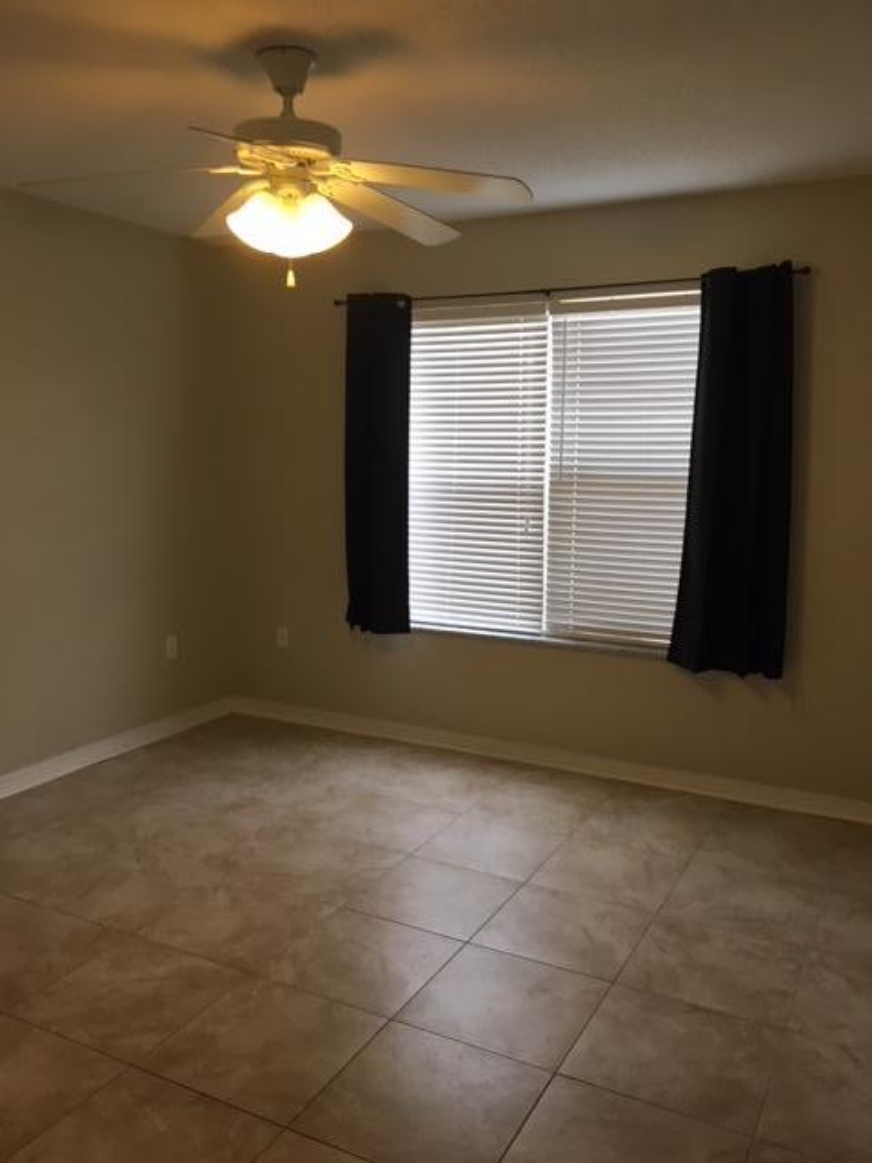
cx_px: 436
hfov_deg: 48.2
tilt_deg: -6.9
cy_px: 582
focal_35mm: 29
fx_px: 974
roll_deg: -0.6
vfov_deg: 61.7
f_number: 2.2
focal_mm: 4.15
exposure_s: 1/30
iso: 50
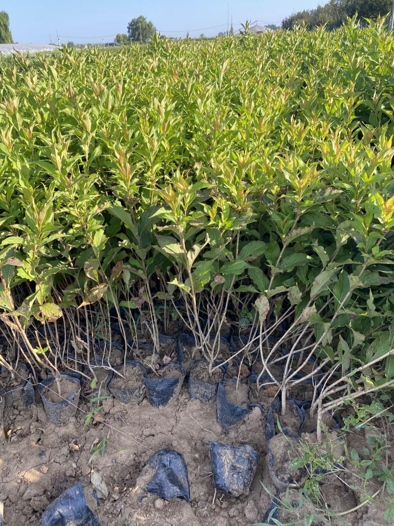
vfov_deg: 67.3
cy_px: 263
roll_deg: +4.0
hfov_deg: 53.1
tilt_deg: -28.1
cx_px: 197
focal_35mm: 26
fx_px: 395
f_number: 1.8
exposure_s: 1/485
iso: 32
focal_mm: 4.25
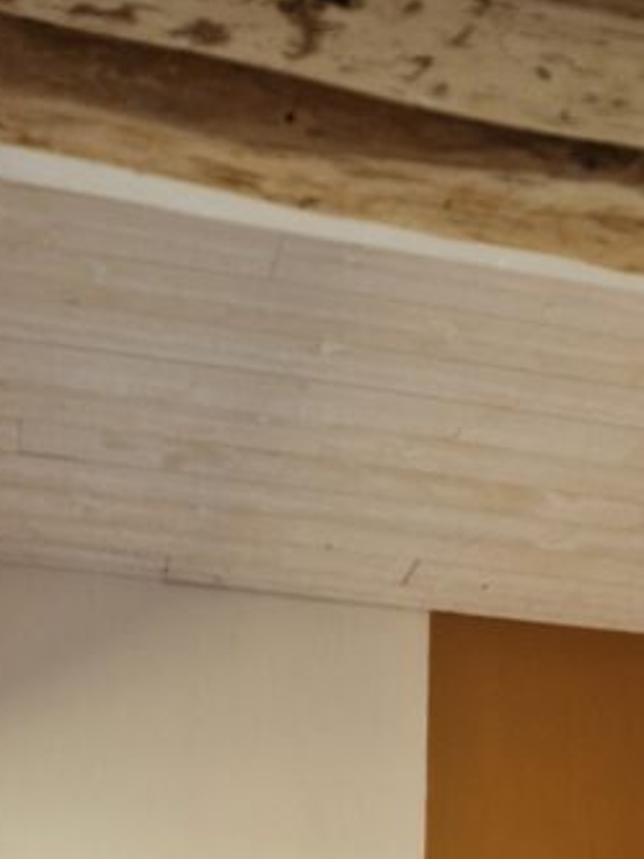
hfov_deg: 20.6
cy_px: 1255
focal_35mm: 71
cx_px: 437
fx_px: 1761
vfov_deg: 22.8
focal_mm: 5.4
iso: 100
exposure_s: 1/180
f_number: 1.8
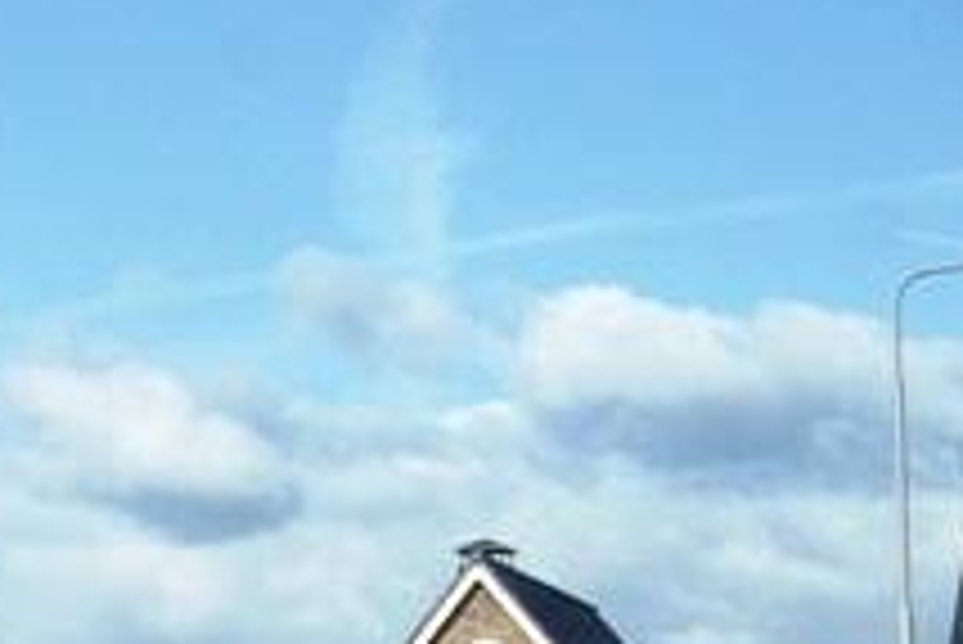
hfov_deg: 17.3
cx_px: 436
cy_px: 621
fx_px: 3159
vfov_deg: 11.5
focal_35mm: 118
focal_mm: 7.9
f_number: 2.8
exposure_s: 1/800
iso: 64
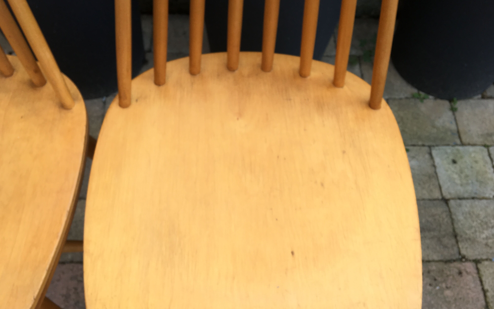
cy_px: 175
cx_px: 247
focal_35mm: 31
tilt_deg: -62.8
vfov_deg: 40.5
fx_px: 417
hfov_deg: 61.2
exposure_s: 1/50
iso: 25
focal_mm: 4.15
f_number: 2.2
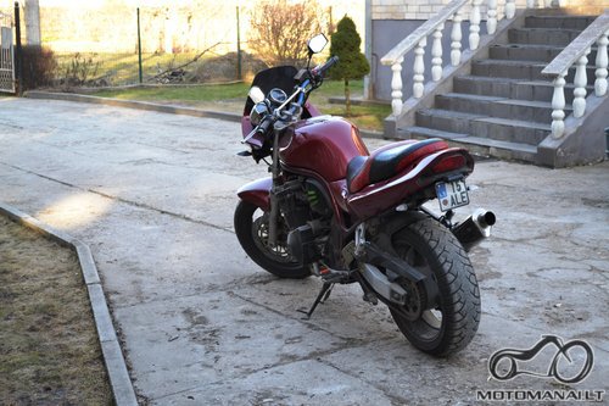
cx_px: 304
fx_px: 1015
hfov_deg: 33.4
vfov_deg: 22.6
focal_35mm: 60
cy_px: 203
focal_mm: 40
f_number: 5.6
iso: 400
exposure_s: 1/125
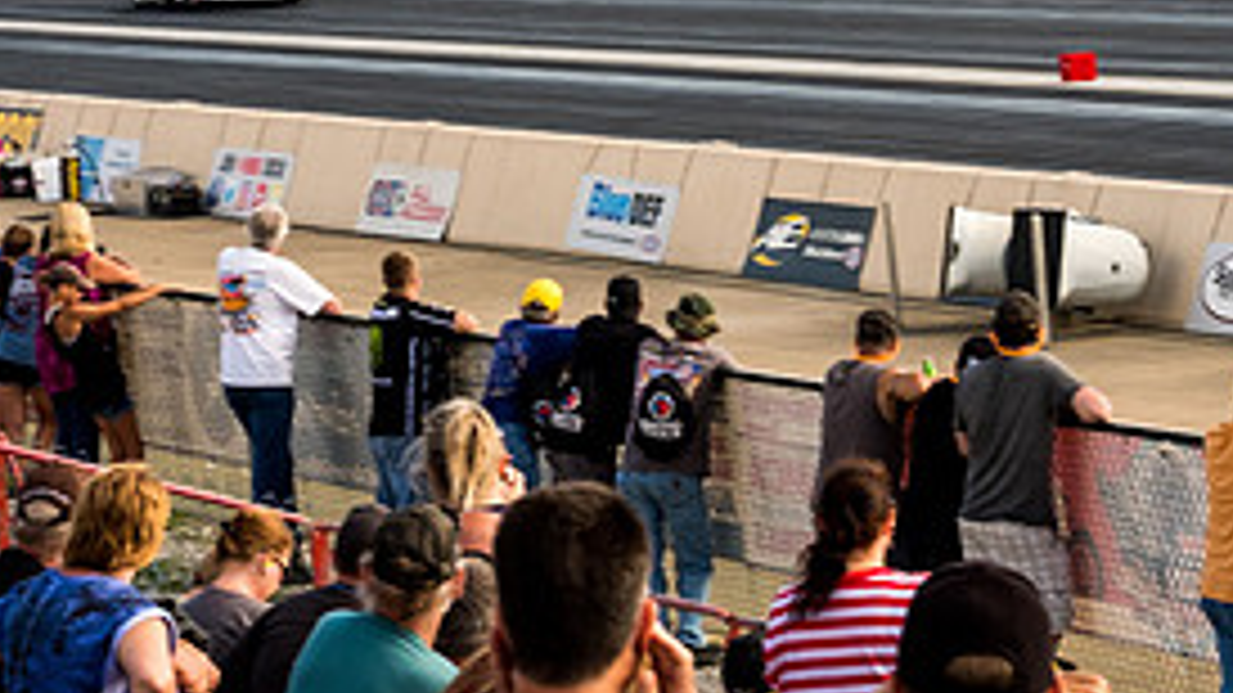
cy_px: -146
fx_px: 8107
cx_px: 436
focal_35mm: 248
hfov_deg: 8.7
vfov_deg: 4.9
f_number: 9
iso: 400
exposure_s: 1/200
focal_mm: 74.4
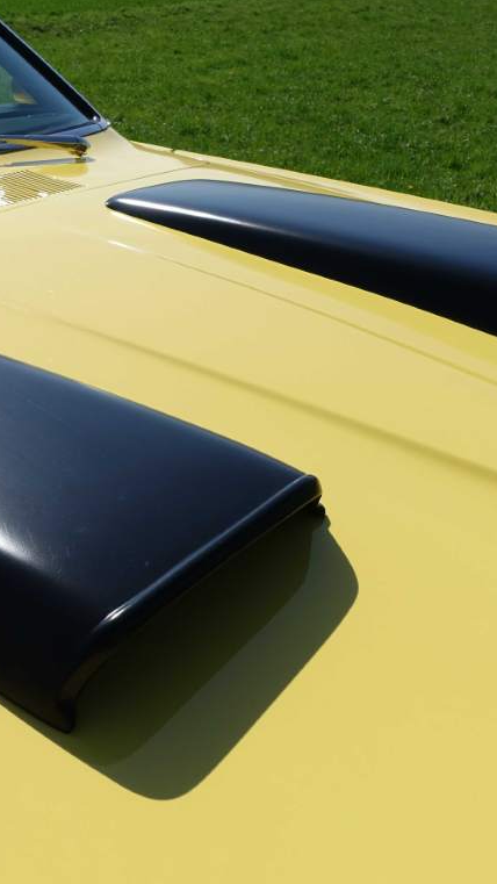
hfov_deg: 25.6
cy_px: 439
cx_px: 117
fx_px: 1078
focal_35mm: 46
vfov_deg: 44.6
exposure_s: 1/800
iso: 125
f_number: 6.3
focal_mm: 10.51
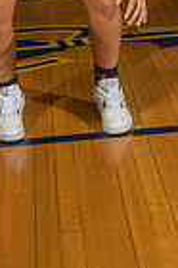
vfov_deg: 15.9
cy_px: -84
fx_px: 907
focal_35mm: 122
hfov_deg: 11.2
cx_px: 54
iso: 160
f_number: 7.1
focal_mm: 38
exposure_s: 1/200
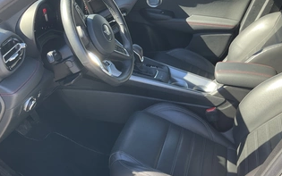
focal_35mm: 39
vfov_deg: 32.3
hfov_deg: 50.4
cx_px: 140
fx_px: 300
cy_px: 129
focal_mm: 3
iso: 25
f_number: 1.8
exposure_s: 1/122
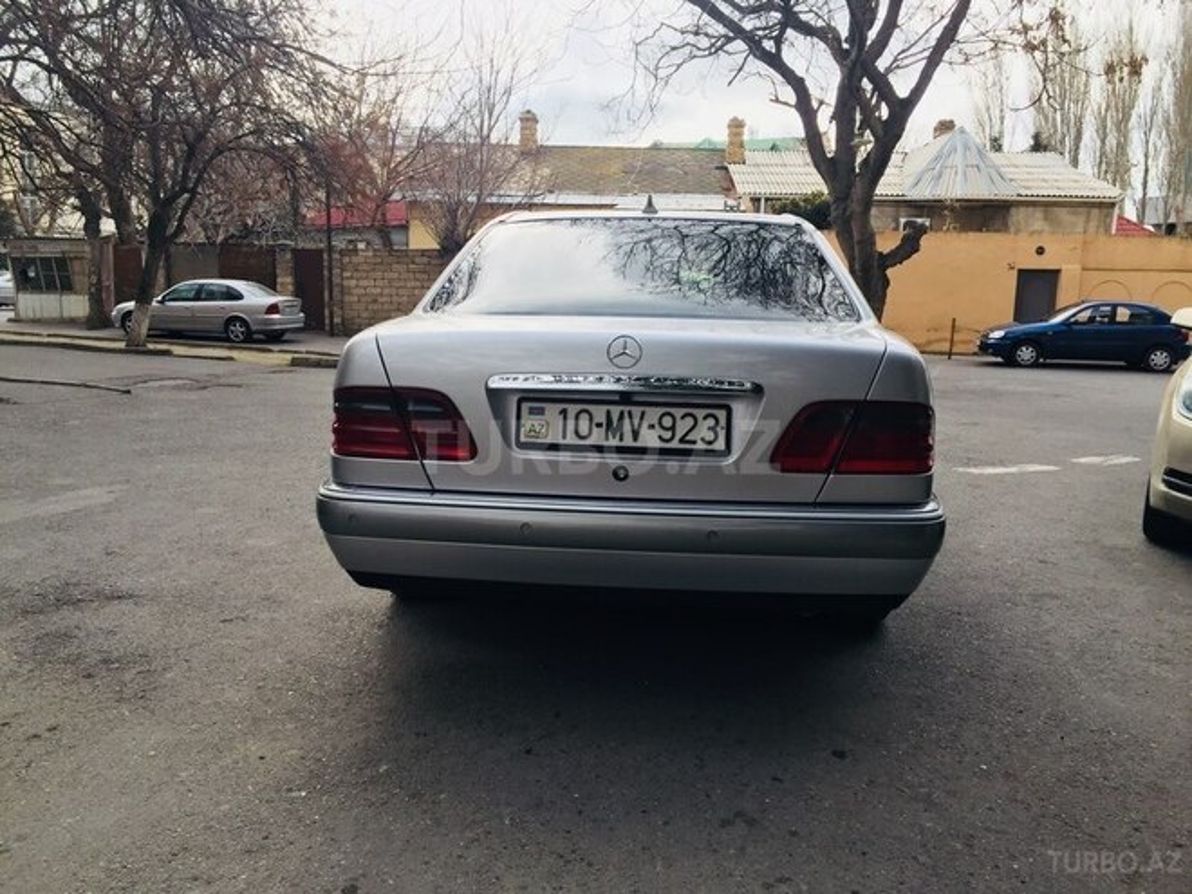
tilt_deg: -9.4
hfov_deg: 61.7
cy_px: 447
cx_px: 596
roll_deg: -1.5
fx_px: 999
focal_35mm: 29
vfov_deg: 48.2
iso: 32
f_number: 2.2
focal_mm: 4.15
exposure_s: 1/791
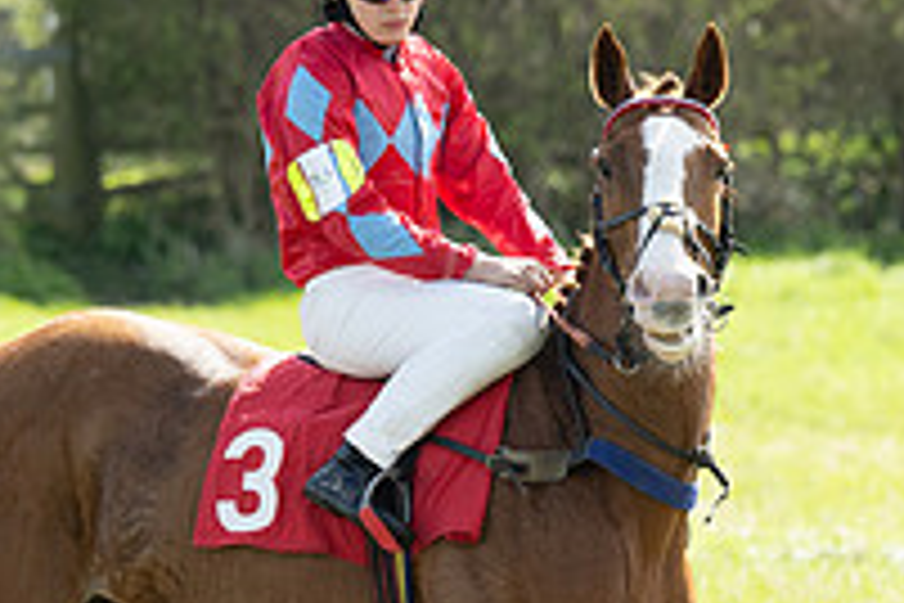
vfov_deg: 2.1
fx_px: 16271
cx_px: 603
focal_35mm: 648
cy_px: 630
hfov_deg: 3.2
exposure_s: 1/1250
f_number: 4
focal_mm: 150
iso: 400
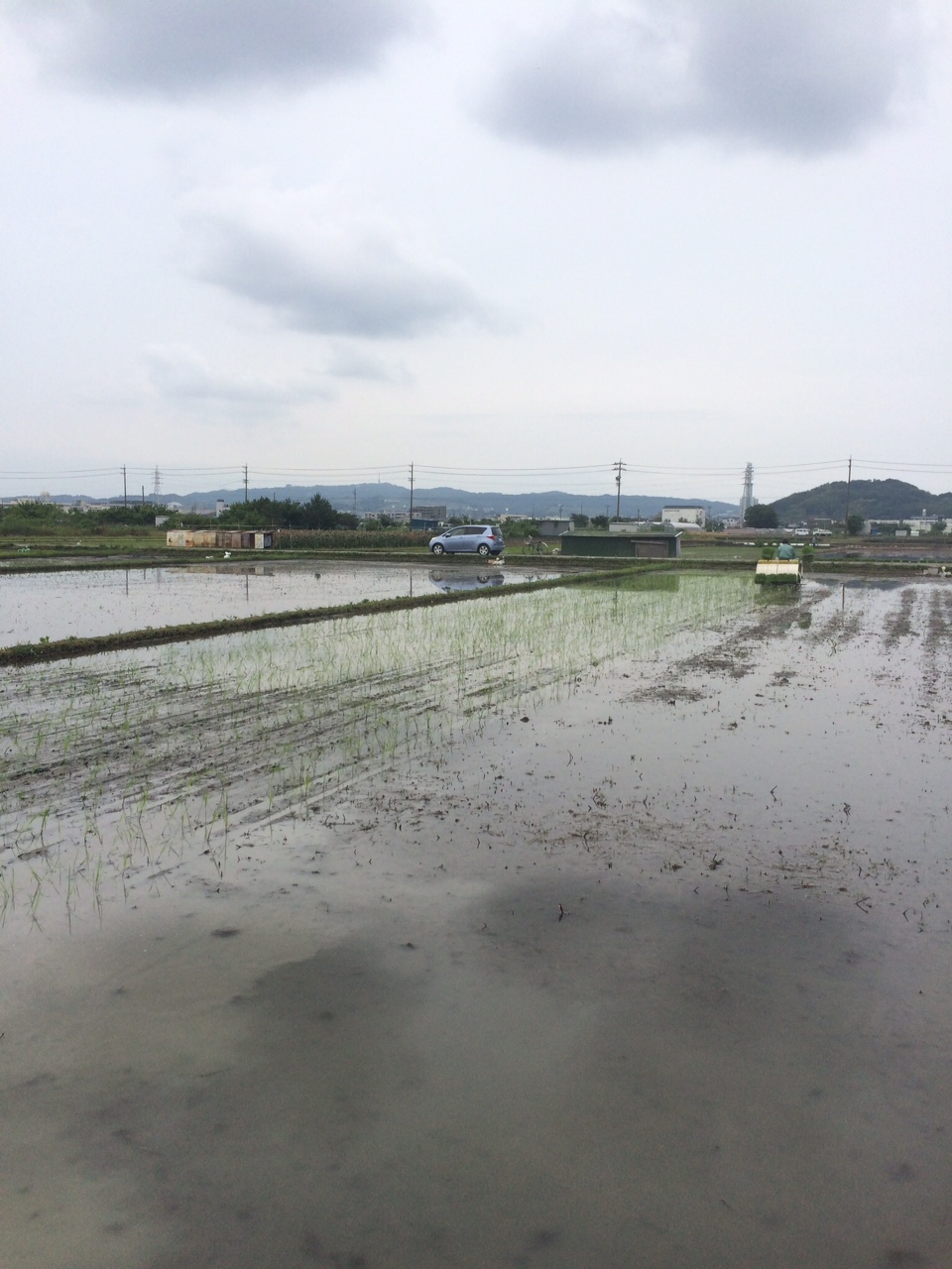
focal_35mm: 29
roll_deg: -0.8
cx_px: 476
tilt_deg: -5.5
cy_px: 634
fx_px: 1063
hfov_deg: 48.2
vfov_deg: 61.7
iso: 32
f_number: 2.2
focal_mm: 4.15
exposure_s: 1/2415
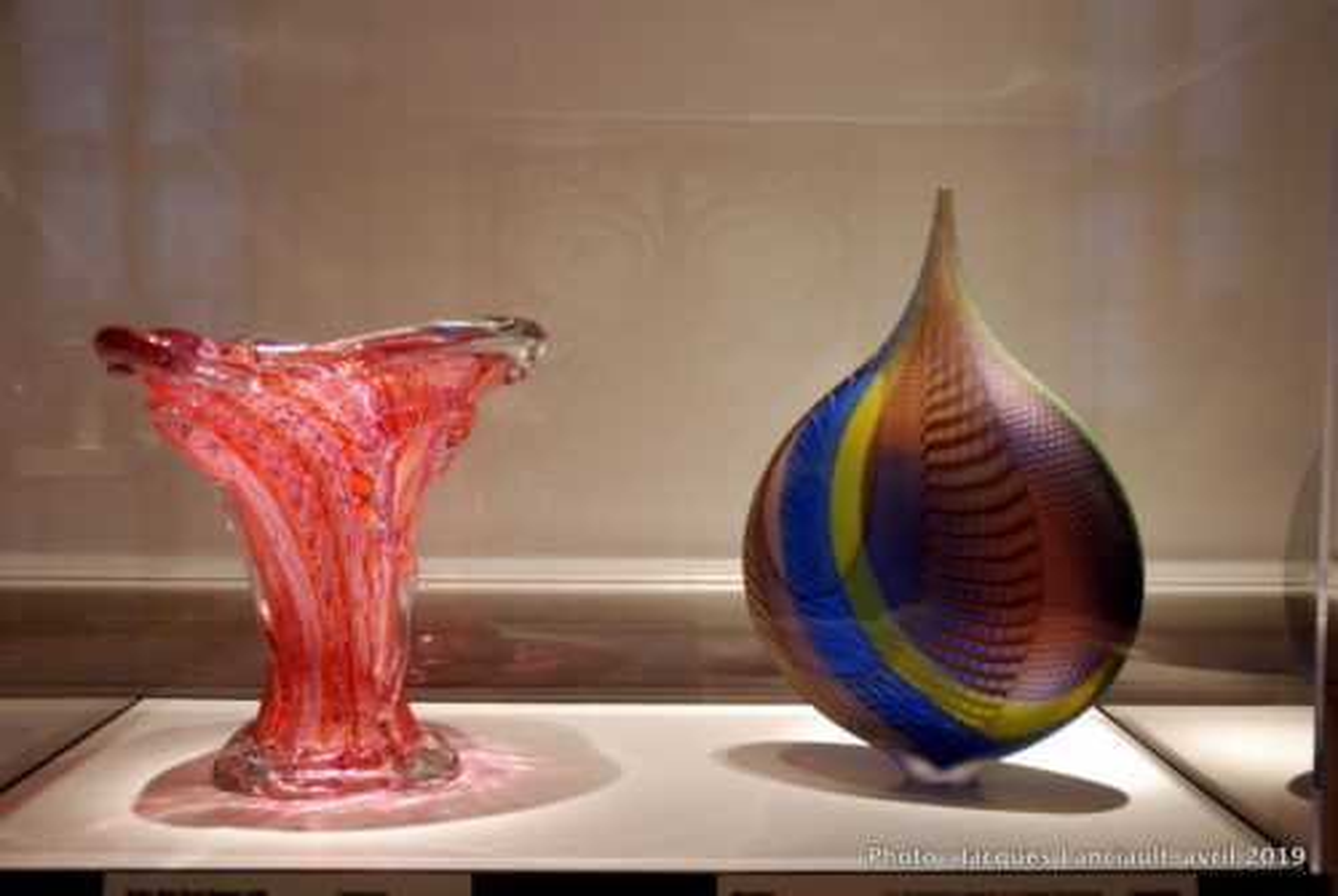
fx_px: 1507
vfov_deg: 33.1
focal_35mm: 40
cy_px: 448
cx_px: 669
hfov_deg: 47.9
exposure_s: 1/20
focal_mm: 27
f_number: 3.8
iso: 800
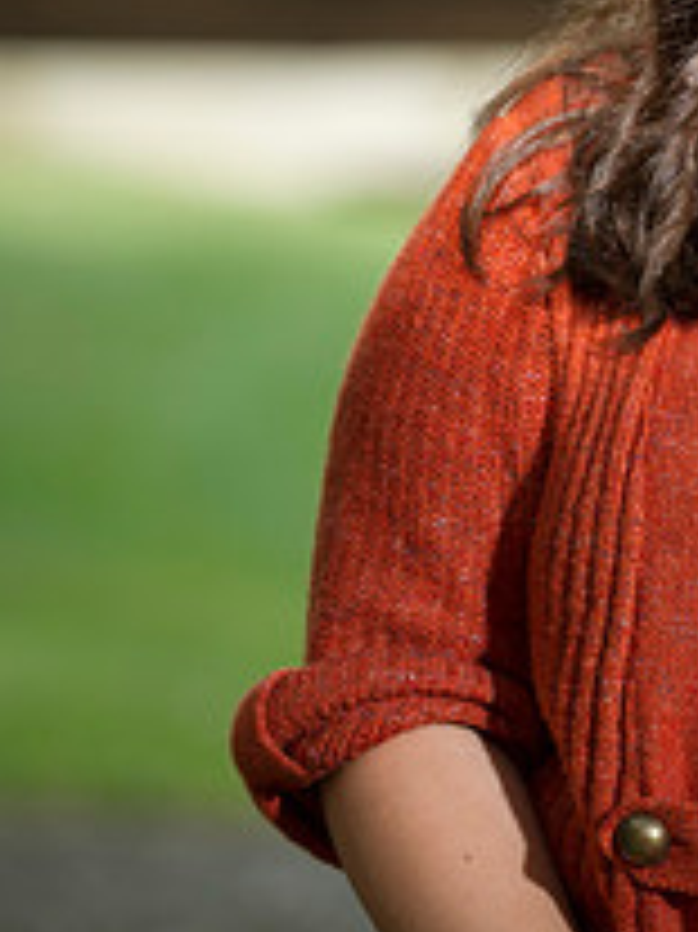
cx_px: 1040
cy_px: 194
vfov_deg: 5.7
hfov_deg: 4.2
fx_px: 9420
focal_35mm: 350
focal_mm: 130
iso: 200
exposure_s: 1/250
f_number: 2.8
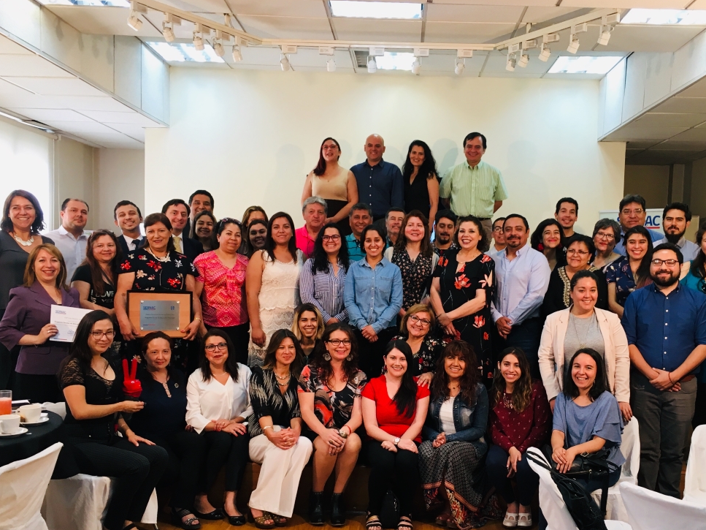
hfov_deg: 51.1
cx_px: 410
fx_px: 734
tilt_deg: -2.2
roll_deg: -1.5
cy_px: 312
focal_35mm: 36
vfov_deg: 39.5
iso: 40
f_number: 2.2
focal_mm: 4.15
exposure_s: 1/33
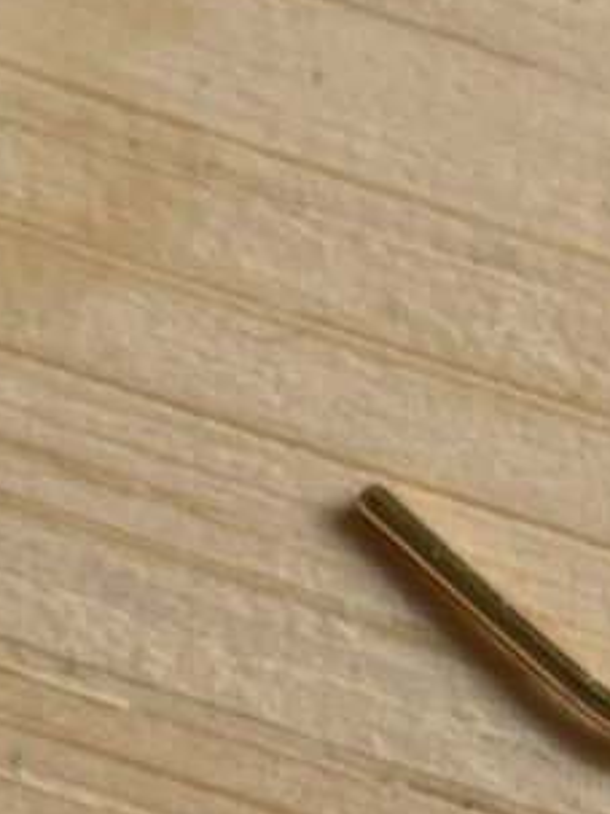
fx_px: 7265
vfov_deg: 6.3
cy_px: 1566
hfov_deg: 4.7
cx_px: -508
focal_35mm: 309
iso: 32
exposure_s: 1/343
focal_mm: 5.96
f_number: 1.6
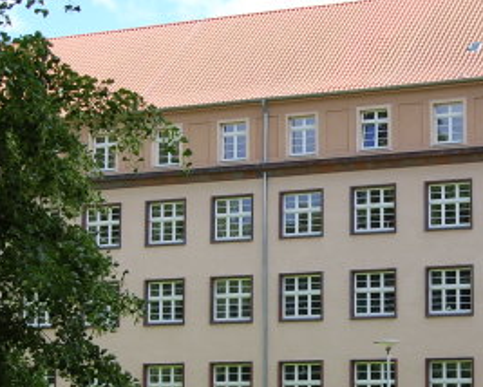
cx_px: 335
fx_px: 1445
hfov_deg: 18.9
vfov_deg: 15.2
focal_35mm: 101
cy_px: 271
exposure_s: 1/200
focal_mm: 32
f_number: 7.1
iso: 200
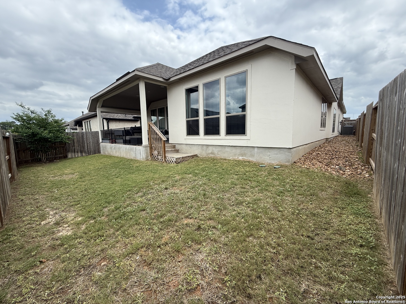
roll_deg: +0.5
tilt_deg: -6.1
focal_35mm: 14
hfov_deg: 102.1
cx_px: 203
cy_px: 152
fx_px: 164
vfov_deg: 85.7
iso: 50
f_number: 2.2
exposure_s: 1/789
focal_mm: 2.22
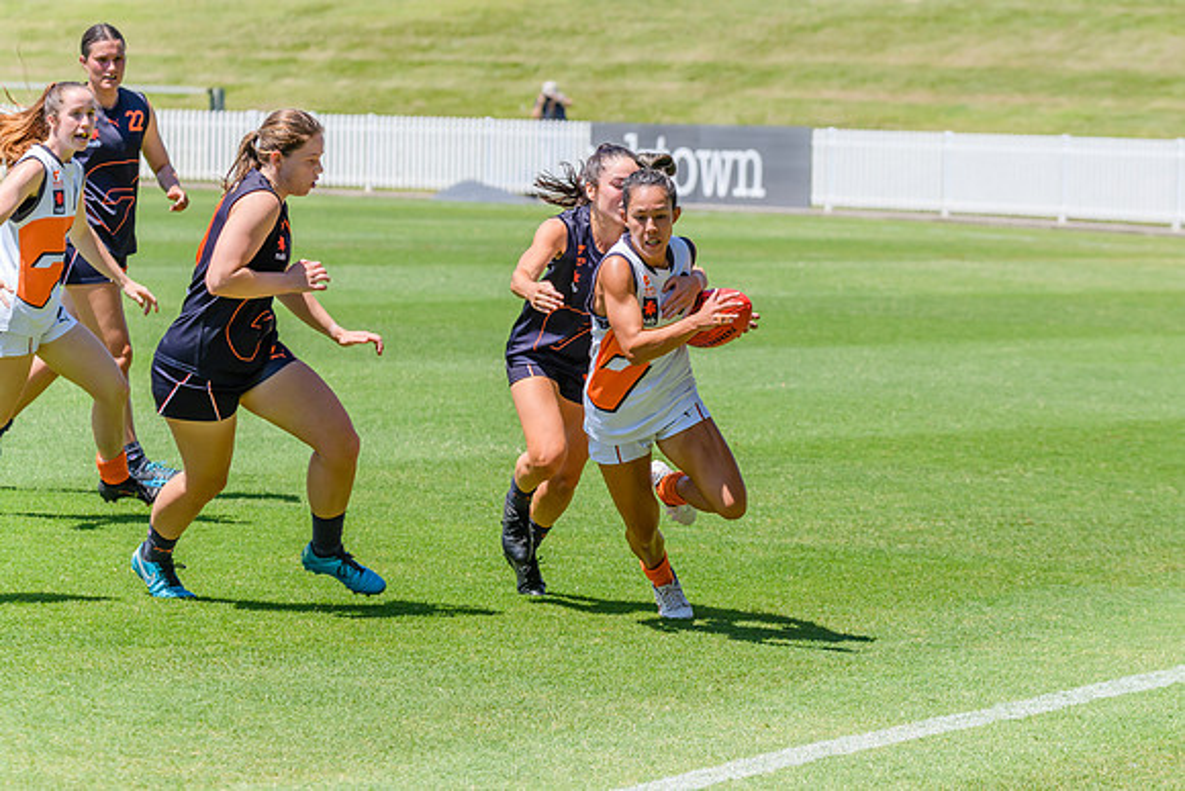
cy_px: 351
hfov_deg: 8.9
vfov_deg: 5.9
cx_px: 712
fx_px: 7632
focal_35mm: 232
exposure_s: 1/1600
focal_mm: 190
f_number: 8
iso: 800
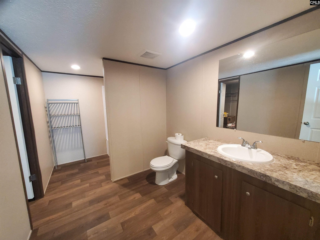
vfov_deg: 89.9
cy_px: 120
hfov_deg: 106.2
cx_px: 160
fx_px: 120
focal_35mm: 13
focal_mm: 1.8
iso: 640
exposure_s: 1/60
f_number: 2.2
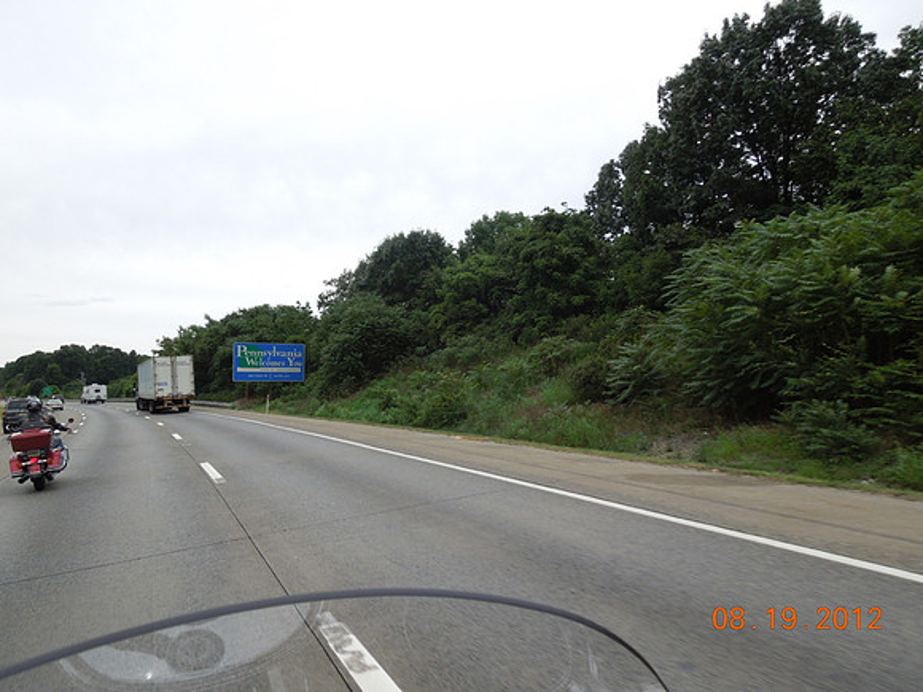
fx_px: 667
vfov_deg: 54.9
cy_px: 346
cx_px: 462
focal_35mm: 25
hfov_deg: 69.4
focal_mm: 4.5
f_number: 3.3
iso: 100
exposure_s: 1/500
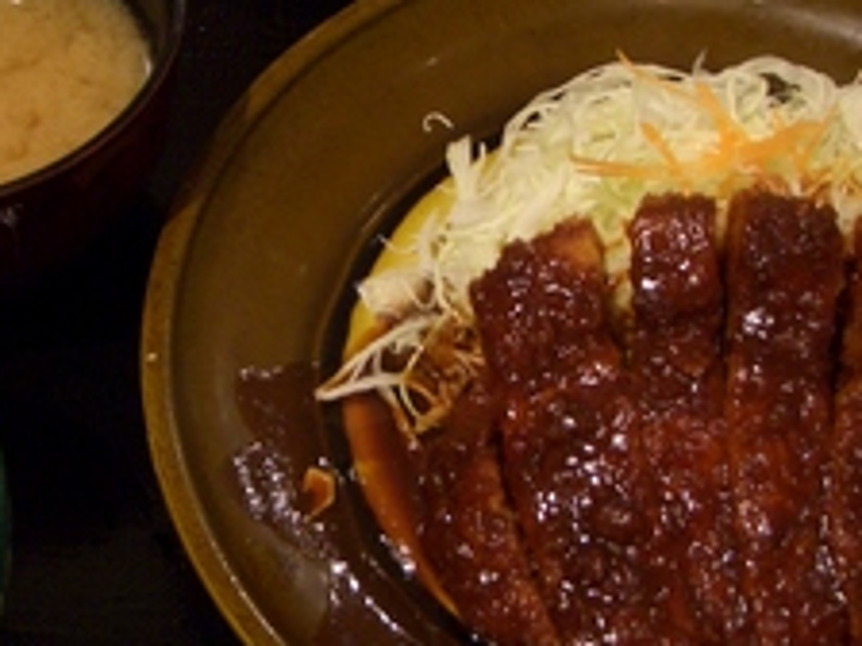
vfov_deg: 19.6
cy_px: 354
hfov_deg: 25.9
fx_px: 1868
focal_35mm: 75
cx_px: 289
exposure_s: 1/8
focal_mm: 5.8
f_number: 2.6
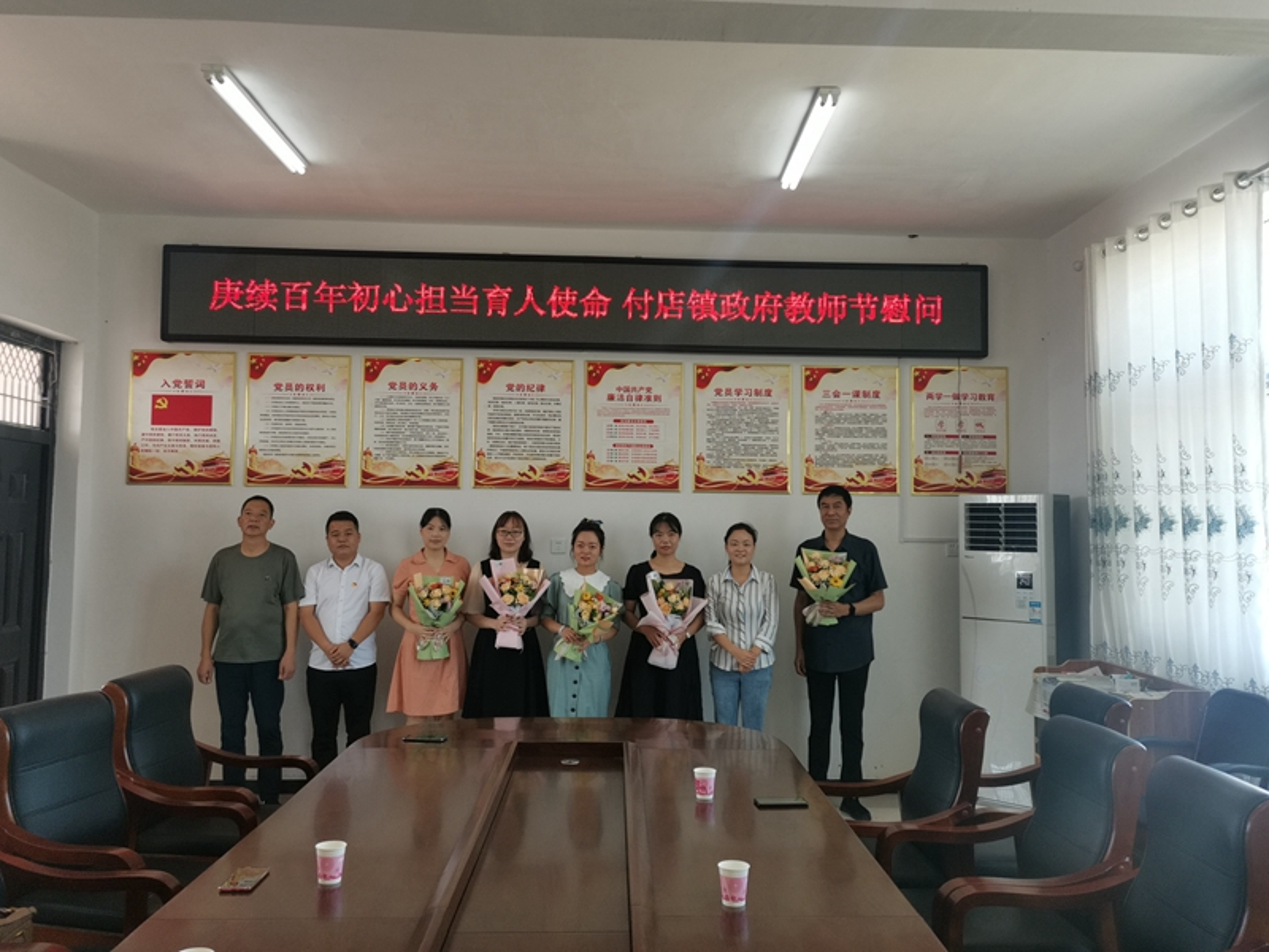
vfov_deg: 48.2
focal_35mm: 29
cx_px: 634
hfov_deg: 61.7
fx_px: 1063
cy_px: 476
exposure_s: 1/100
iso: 100
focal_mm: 4.75
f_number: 1.8
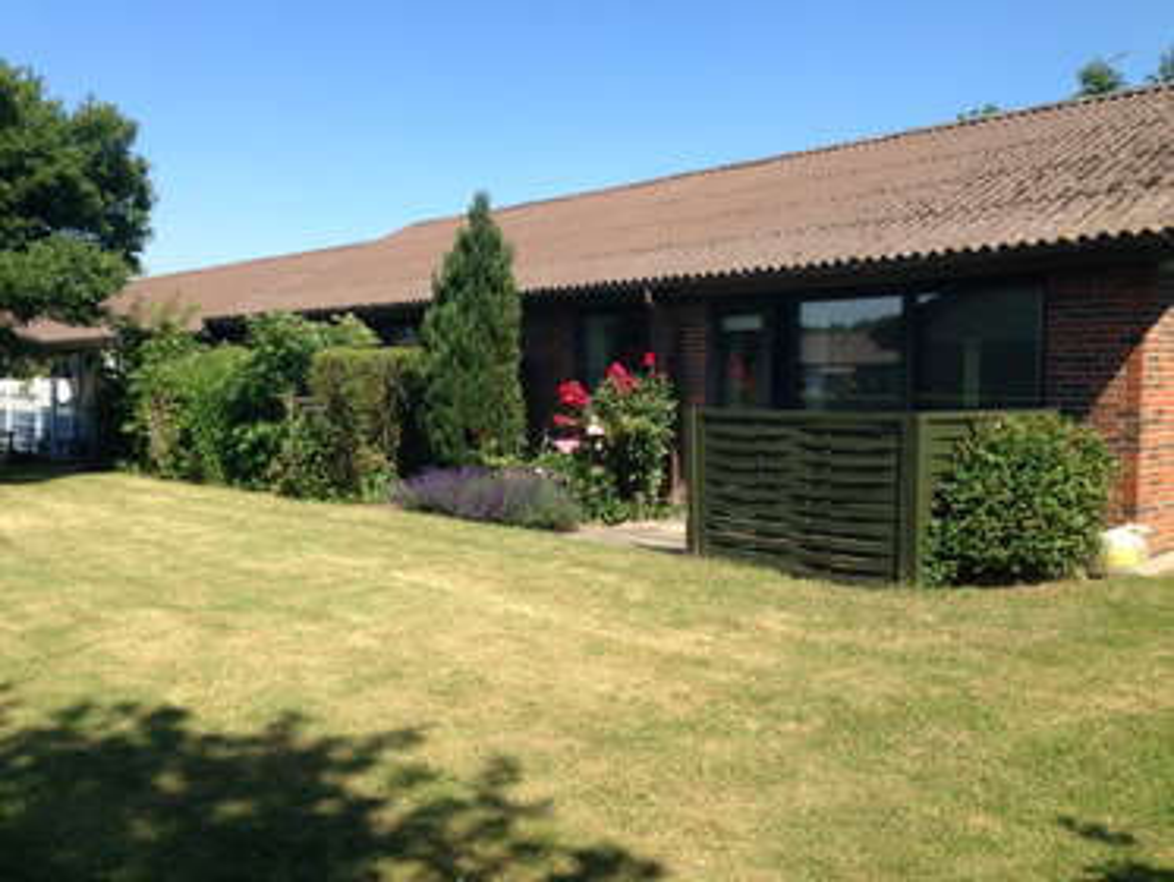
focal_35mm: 33
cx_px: 587
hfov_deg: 55.3
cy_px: 441
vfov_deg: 43.0
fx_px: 1120
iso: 50
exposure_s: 1/903
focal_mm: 4.12
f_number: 2.4
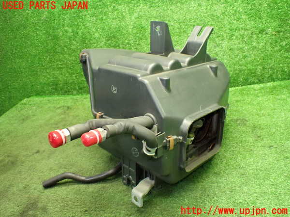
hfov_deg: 60.0
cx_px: 145
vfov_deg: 46.8
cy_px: 108
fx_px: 251
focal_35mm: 30
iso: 800
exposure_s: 1/50
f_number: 2.3
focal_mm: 5.4
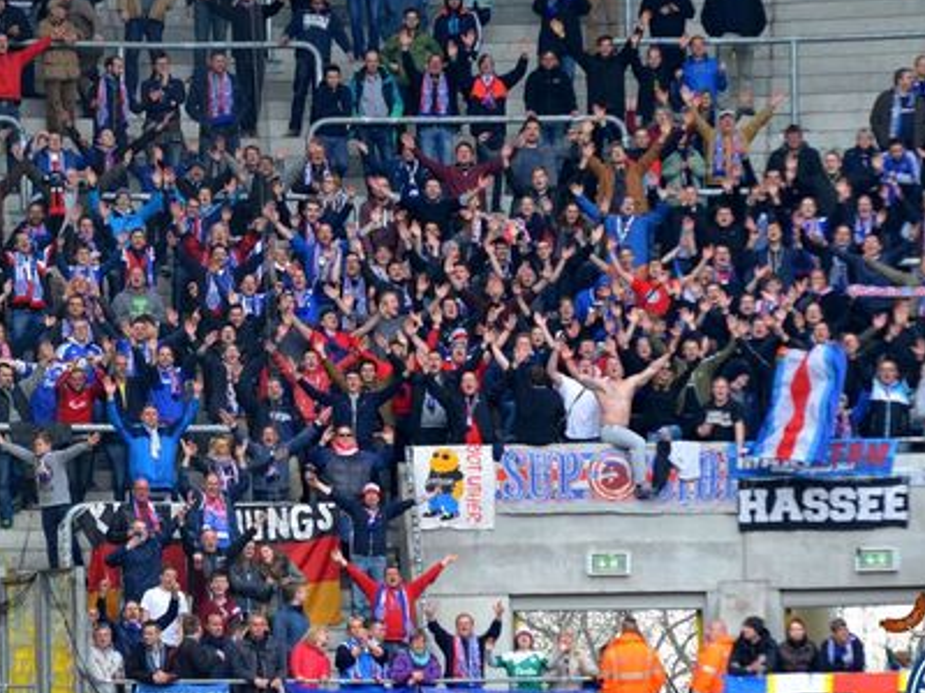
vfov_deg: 4.5
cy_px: 402
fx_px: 8791
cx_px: 488
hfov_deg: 6.0
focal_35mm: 329
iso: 720
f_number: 4
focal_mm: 160
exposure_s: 1/1000
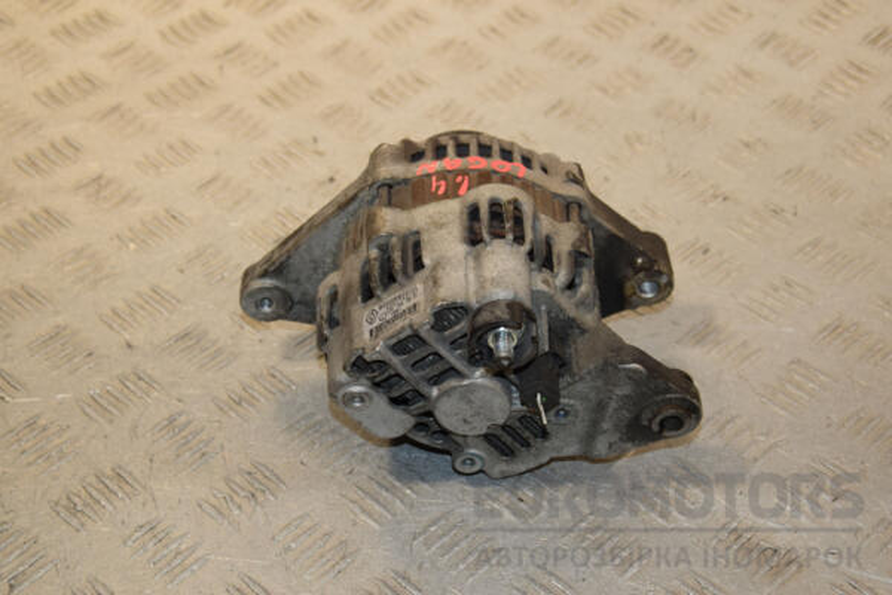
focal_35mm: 72
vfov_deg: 18.9
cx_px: 446
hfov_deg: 28.1
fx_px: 1784
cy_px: 298
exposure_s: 1/200
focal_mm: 48
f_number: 6.3
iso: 800
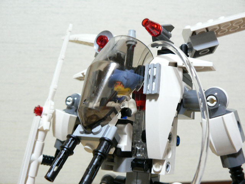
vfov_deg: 39.7
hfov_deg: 51.4
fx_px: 255
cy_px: 92
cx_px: 122
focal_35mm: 36
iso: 200
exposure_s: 1/8
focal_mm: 6
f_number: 2.8
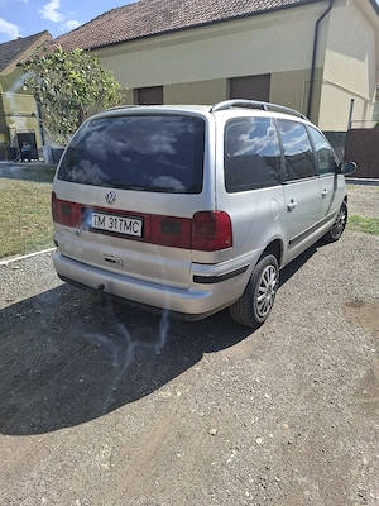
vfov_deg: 73.9
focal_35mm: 23
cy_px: 253
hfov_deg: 58.9
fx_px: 336
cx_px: 190
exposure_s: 1/1429
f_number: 1.8
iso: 50
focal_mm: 5.54
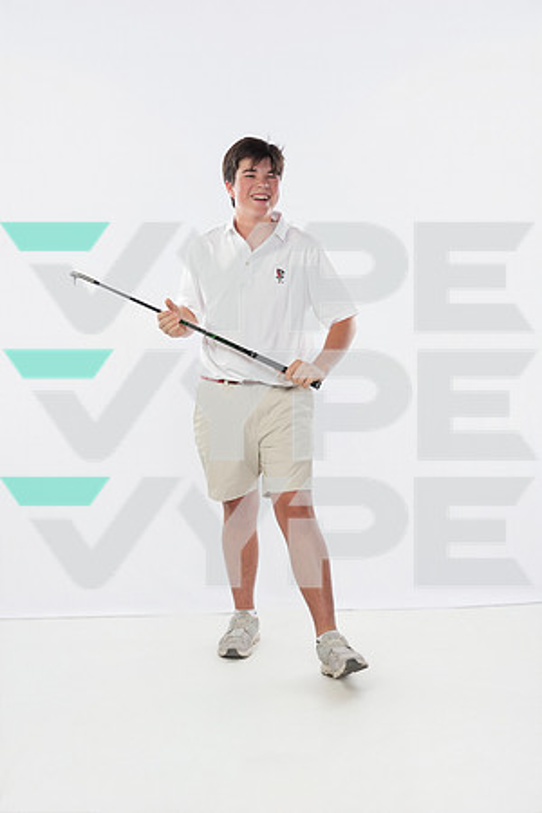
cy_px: 406
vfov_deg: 38.2
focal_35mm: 52
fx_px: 1174
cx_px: 271
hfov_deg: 26.0
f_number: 8
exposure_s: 1/250
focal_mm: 52
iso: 640
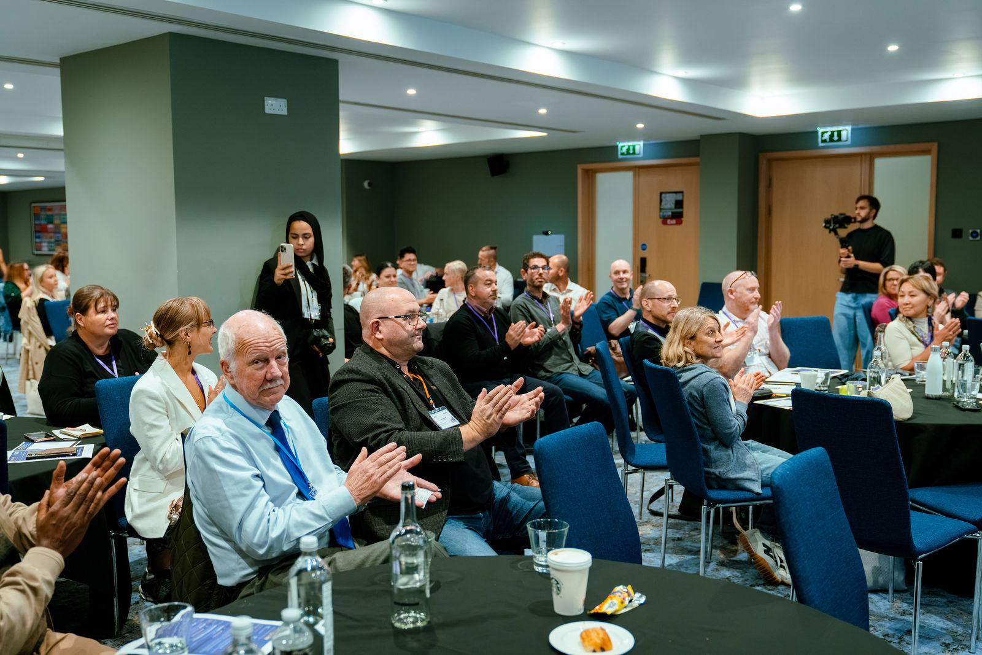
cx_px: 491
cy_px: 328
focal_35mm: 35
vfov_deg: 37.9
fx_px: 955
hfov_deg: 54.4
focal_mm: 35
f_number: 2.8
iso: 2000
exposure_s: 1/200
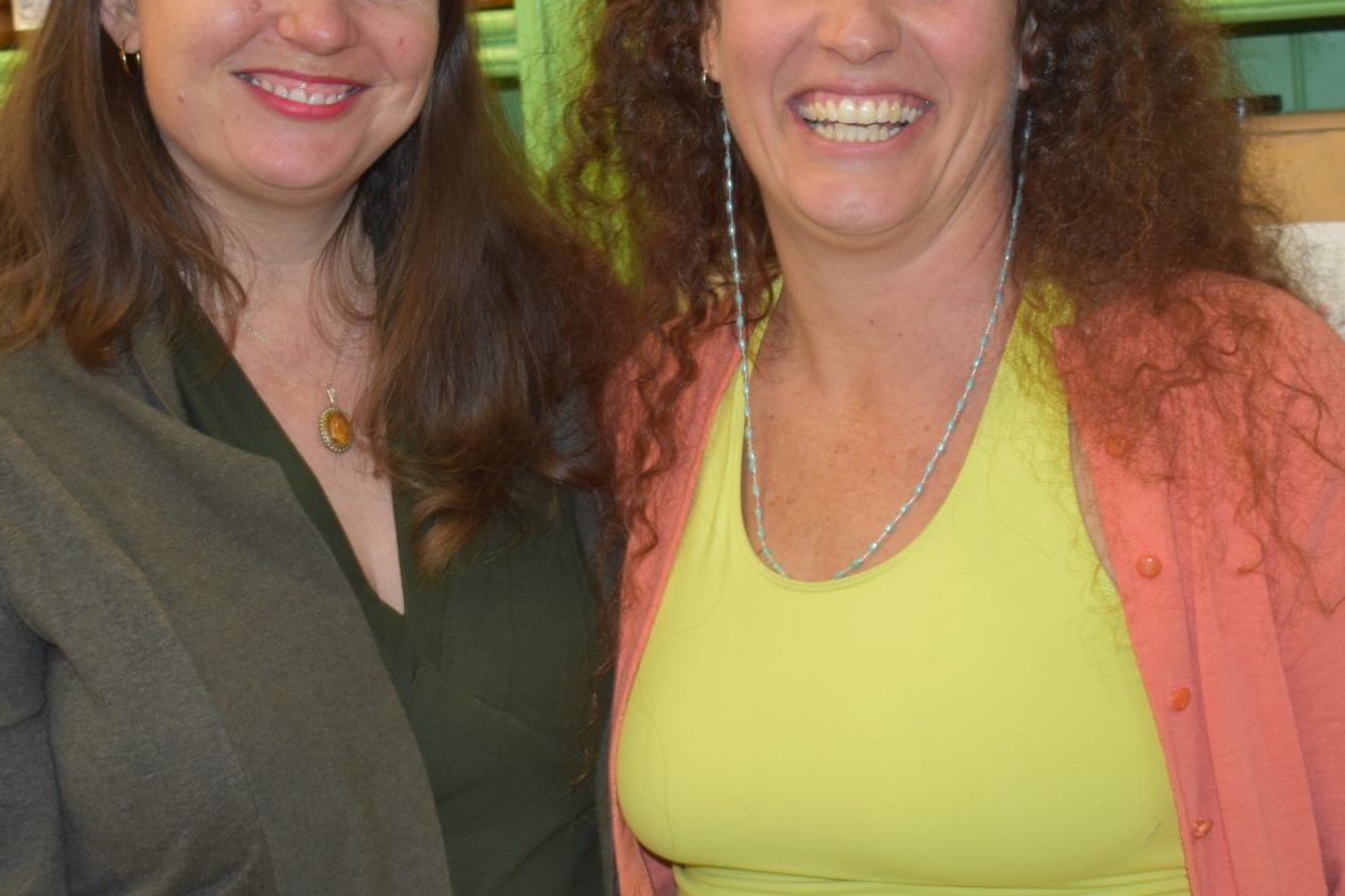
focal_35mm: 86
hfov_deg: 23.6
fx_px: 3212
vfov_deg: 15.8
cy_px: 311
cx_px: 551
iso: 800
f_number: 5
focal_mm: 30
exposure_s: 1/100
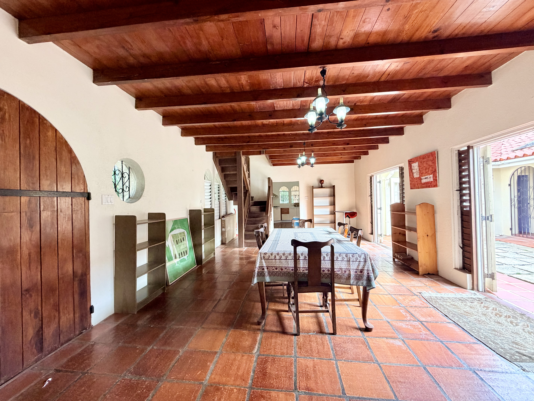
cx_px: 267
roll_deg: +2.0
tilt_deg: -0.2
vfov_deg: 85.7
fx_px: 216
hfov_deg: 102.1
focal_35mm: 14
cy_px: 200
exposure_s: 1/104
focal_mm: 2.22
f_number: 2.2
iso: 320
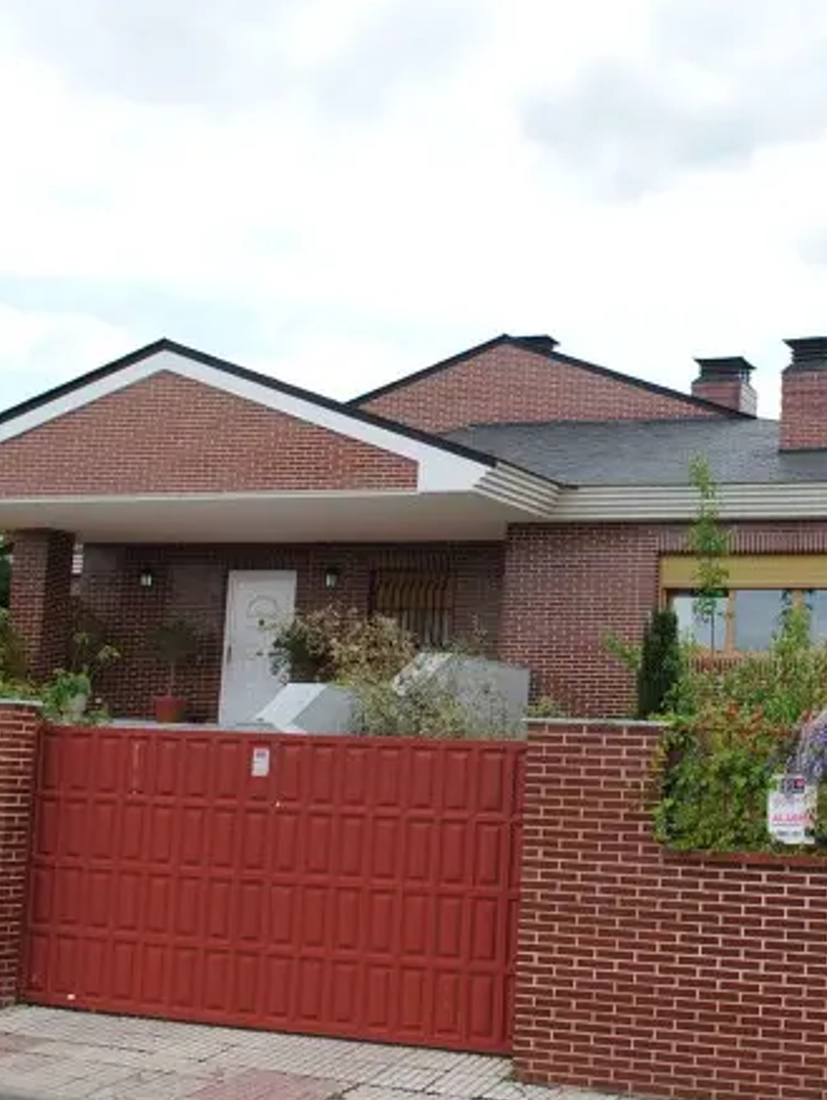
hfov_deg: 25.0
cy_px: 520
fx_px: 1846
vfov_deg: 33.2
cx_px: 588
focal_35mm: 58
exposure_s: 1/200
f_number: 7.1
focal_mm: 22
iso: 100
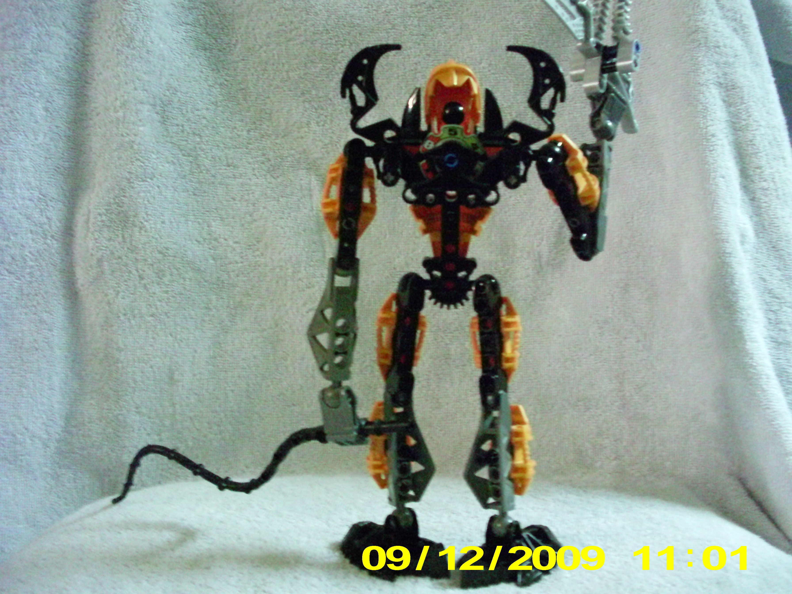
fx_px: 869
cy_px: 297
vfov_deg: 37.7
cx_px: 396
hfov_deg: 49.0
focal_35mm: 38
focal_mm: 6.3
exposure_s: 1/16
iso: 1600
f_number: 3.1
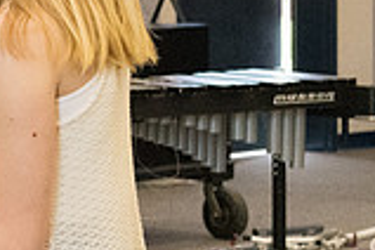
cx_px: -271
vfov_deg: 5.0
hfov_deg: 7.4
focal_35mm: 273
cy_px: 120
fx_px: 2844
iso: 10000
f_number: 5.6
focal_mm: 50
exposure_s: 1/400
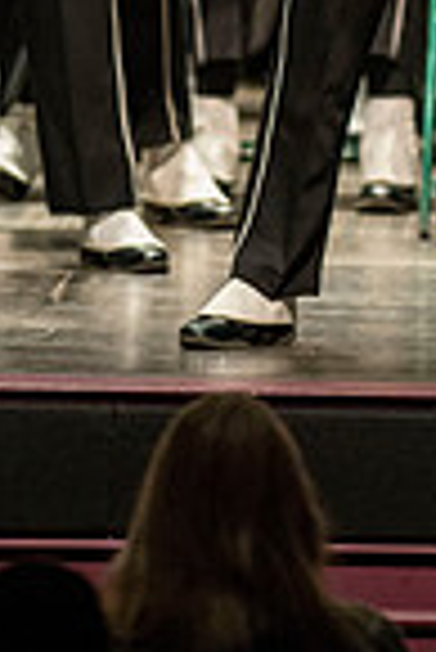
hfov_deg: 1.5
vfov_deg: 2.2
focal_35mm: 928
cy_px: -301
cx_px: 420
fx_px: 16817
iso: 3200
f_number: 2.8
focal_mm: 300
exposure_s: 1/500
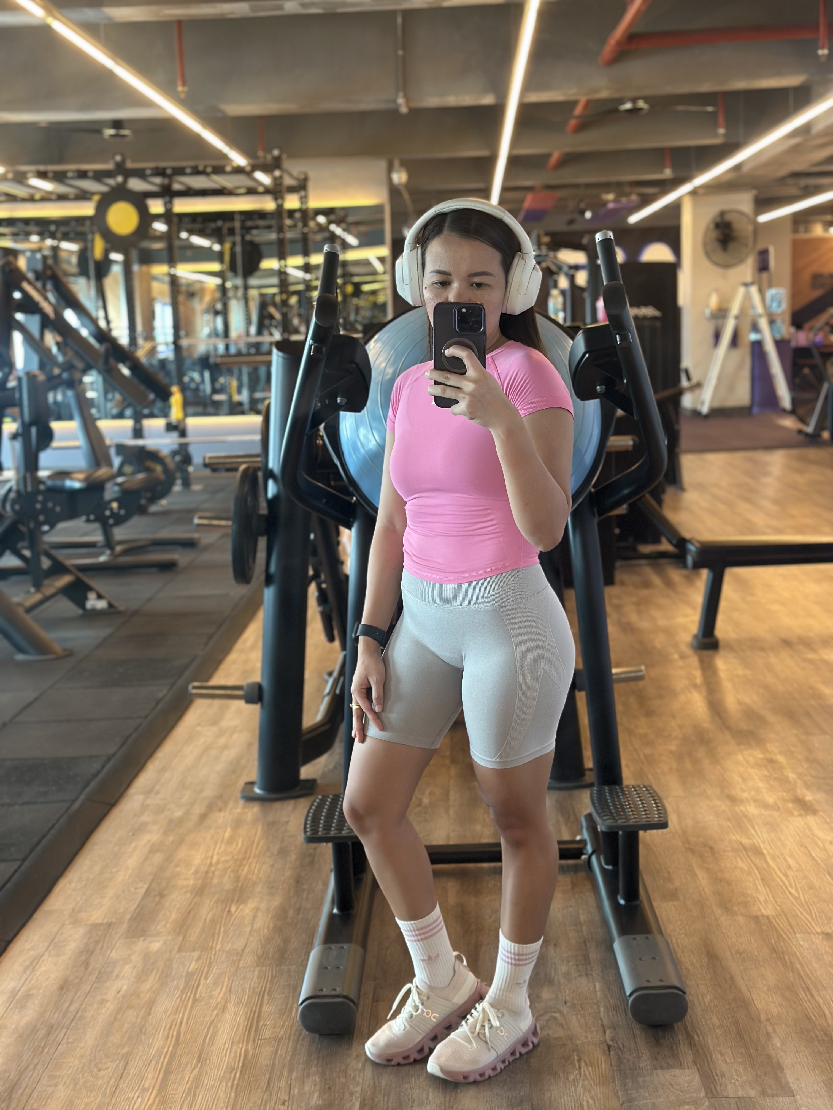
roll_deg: +0.9
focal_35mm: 48
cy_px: 555
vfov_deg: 39.7
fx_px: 1540
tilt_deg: -8.9
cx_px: 416
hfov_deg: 30.3
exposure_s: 1/60
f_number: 1.78
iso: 250
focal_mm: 6.86
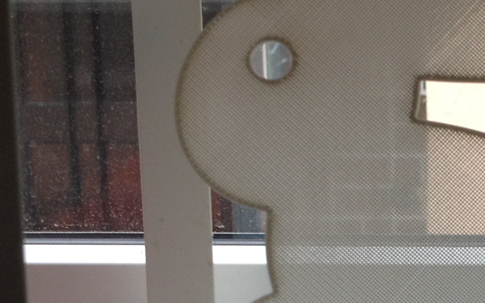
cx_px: 613
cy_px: 271
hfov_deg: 16.8
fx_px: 1560
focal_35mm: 118
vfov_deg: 11.0
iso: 50
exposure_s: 1/40
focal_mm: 4.28
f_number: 2.4
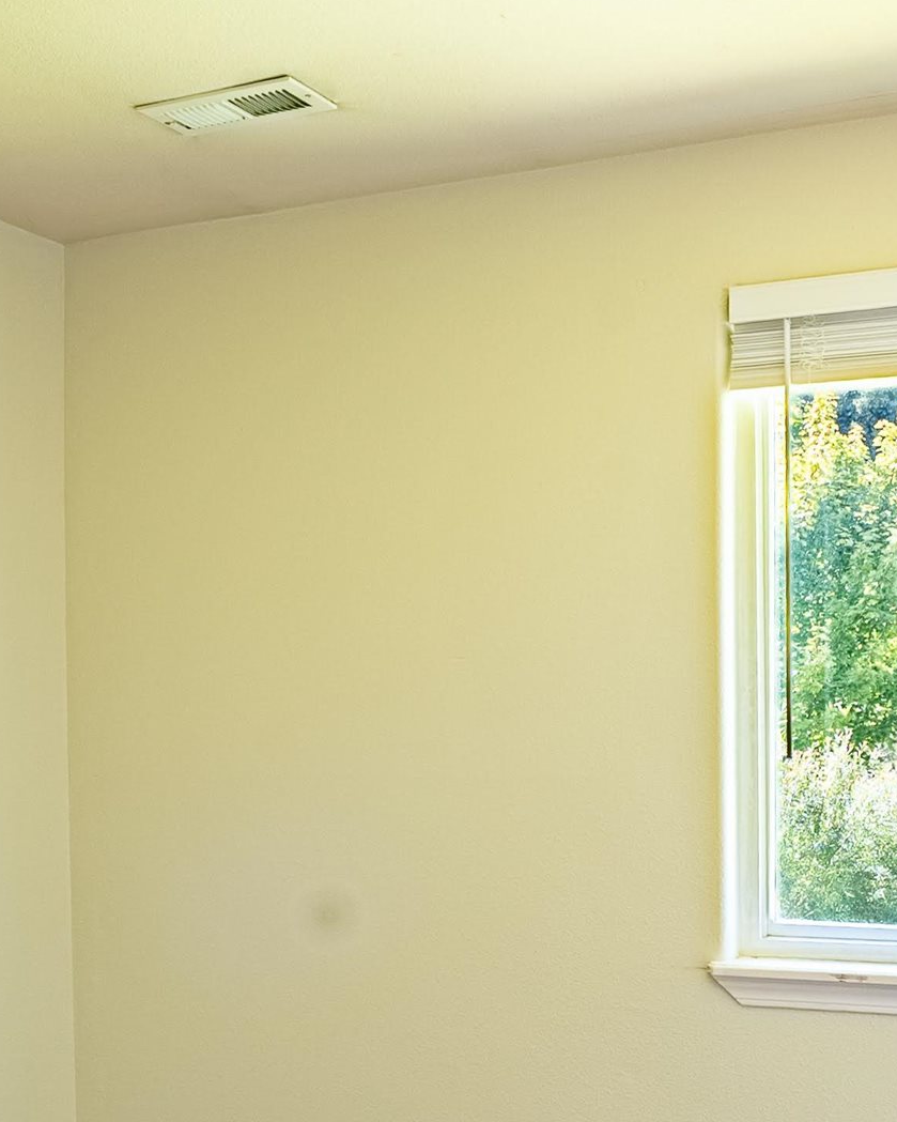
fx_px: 1460
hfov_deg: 34.1
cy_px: 782
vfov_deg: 41.3
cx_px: 414
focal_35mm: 44
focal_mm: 16
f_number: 8
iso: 400
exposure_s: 1/250
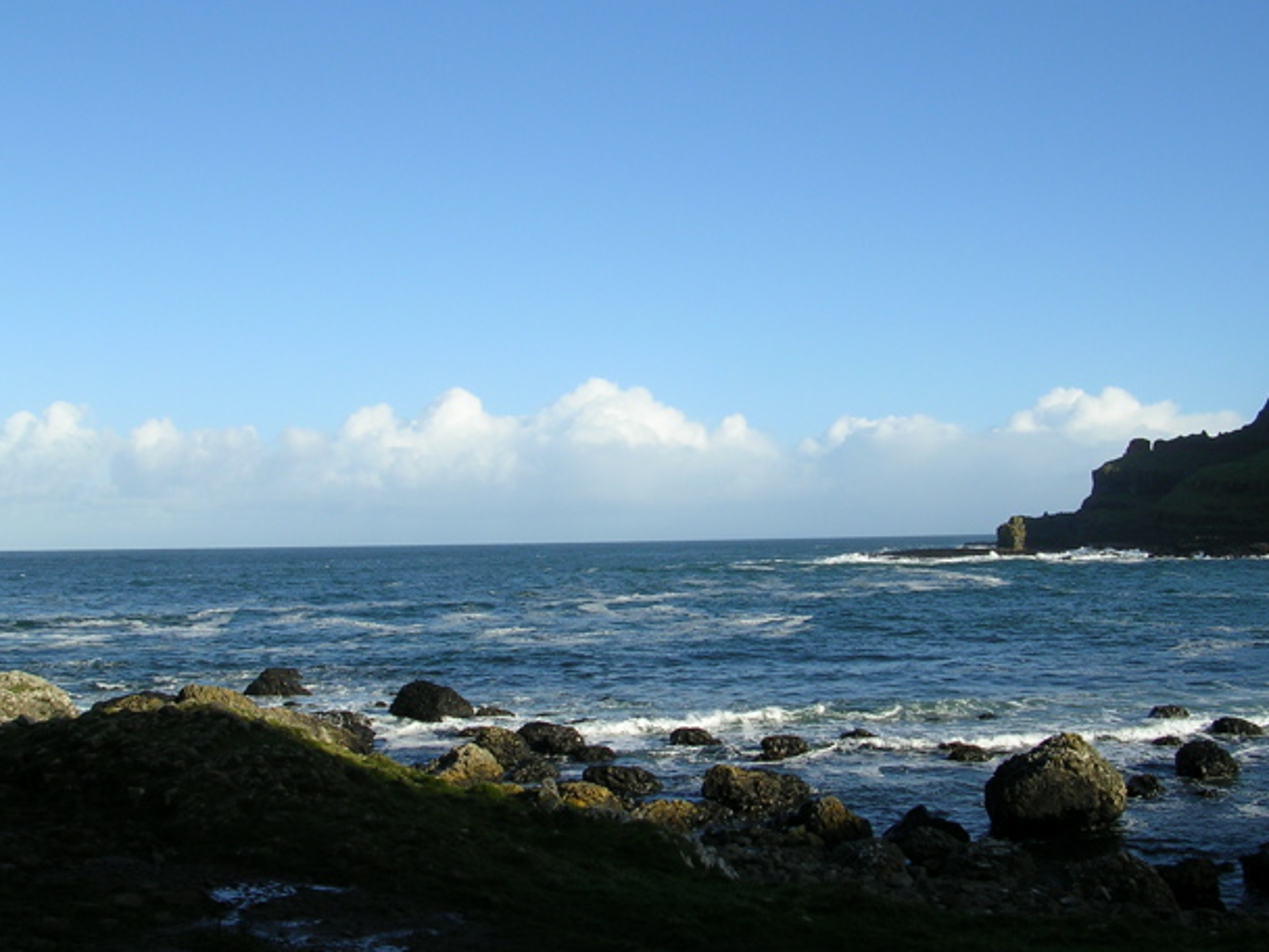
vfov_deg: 36.0
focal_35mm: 40
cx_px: 653
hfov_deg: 46.8
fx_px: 1466
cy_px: 455
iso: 50
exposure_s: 1/259
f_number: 5.6
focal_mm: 5.8
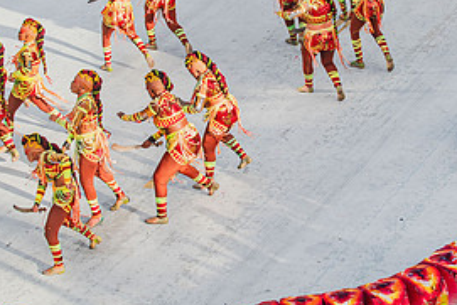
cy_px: 85
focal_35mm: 150
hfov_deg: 13.7
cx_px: 292
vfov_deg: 9.1
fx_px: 1905
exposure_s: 1/800
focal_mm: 70
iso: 200
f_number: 5.6
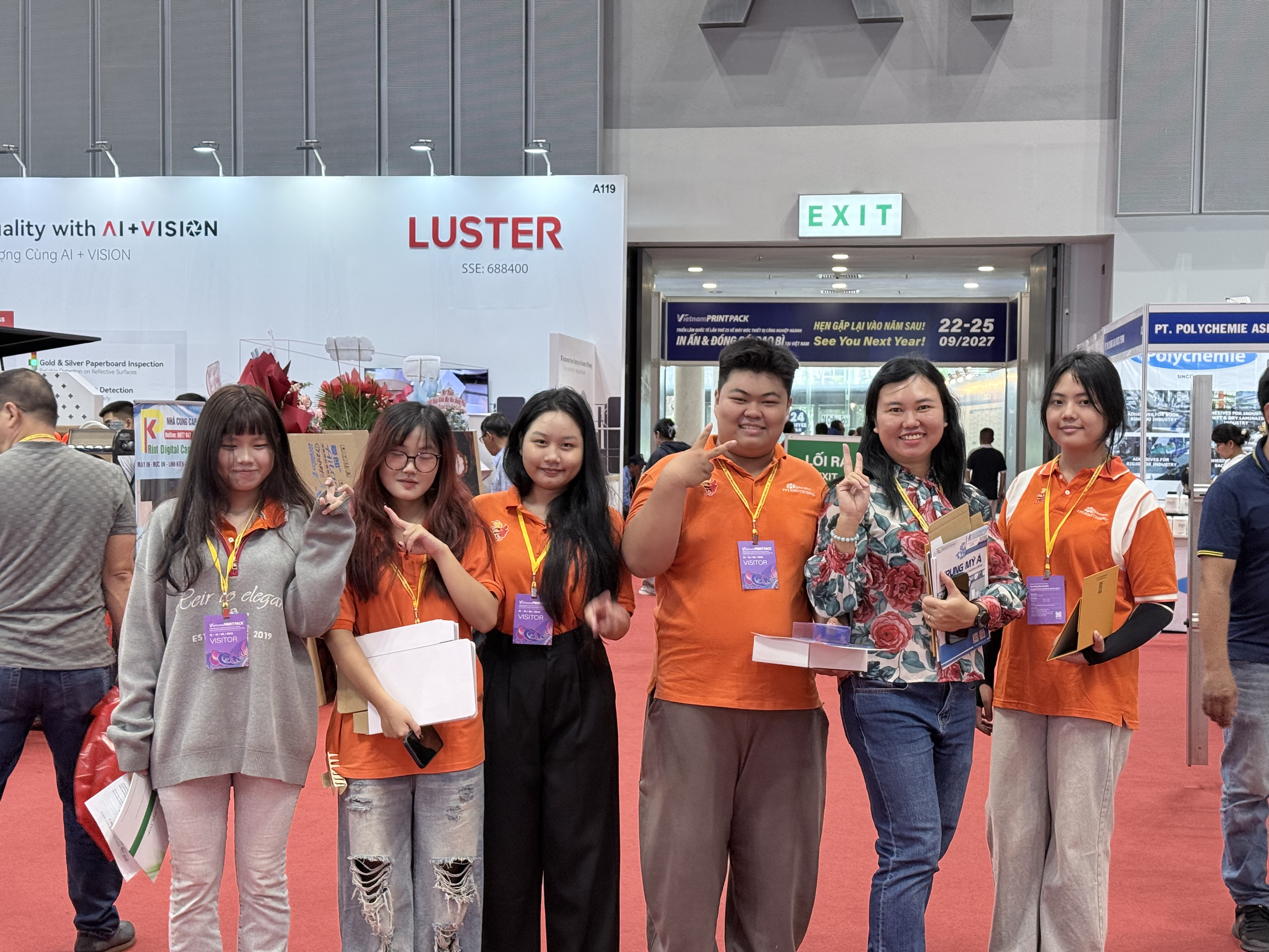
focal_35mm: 48
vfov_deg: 30.3
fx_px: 1760
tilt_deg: -1.4
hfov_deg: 39.7
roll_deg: -0.4
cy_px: 476
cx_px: 634
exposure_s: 1/100
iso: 160
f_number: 1.78
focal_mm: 6.76
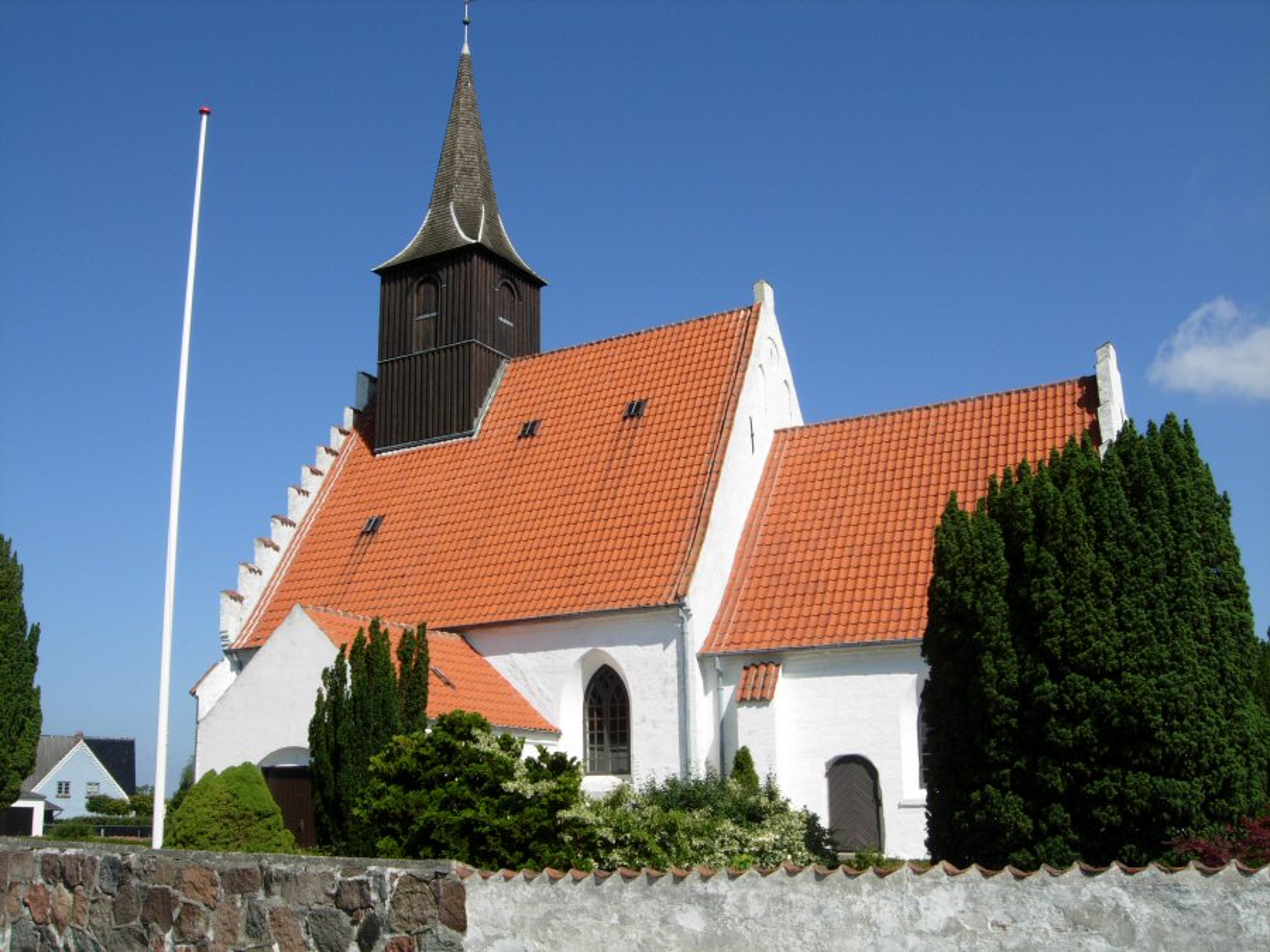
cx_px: 635
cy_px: 476
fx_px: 1321
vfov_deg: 39.7
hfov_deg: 51.4
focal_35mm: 36
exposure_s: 1/332
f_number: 6.8
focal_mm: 7.5
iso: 50
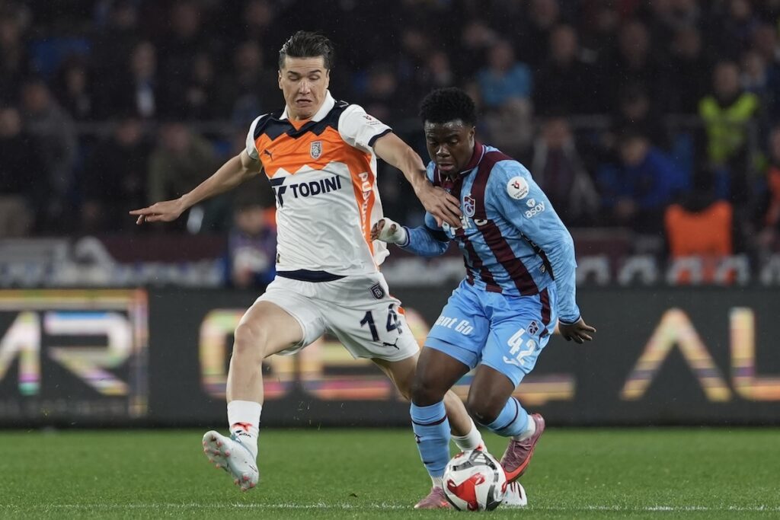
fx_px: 9751
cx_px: 390
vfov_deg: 3.1
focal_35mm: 450
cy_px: 260
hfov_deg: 4.6
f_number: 2.8
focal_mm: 300
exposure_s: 1/1600
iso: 1250
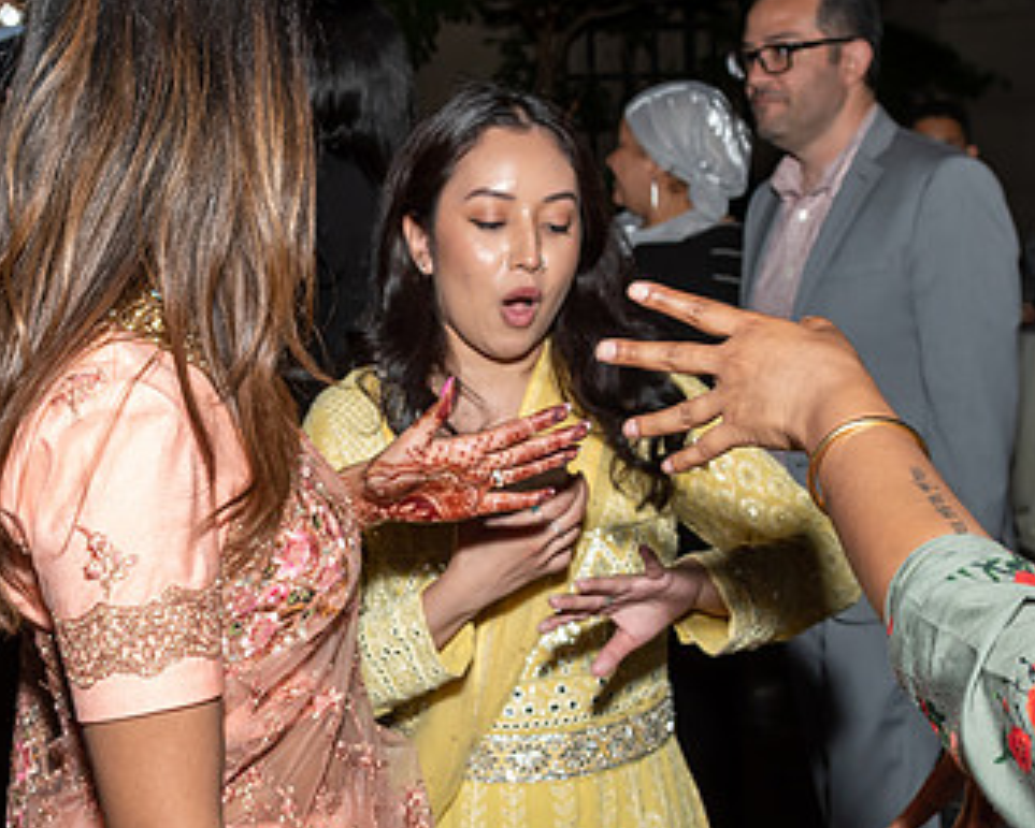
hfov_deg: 27.0
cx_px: 355
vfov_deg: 21.9
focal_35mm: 70
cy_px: 428
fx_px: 2145
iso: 500
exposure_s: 1/250
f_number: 5.6
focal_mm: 20
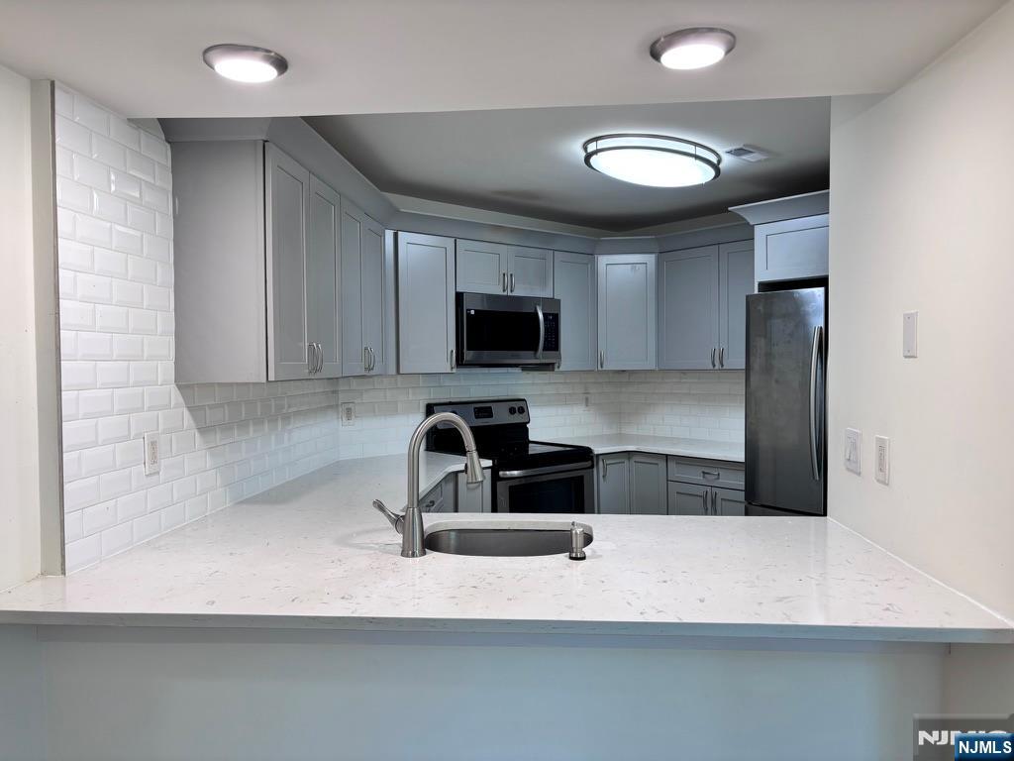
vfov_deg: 53.1
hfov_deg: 67.3
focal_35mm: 26
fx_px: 762
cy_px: 380
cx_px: 507
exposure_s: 1/120
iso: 100
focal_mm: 5.96
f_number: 1.6
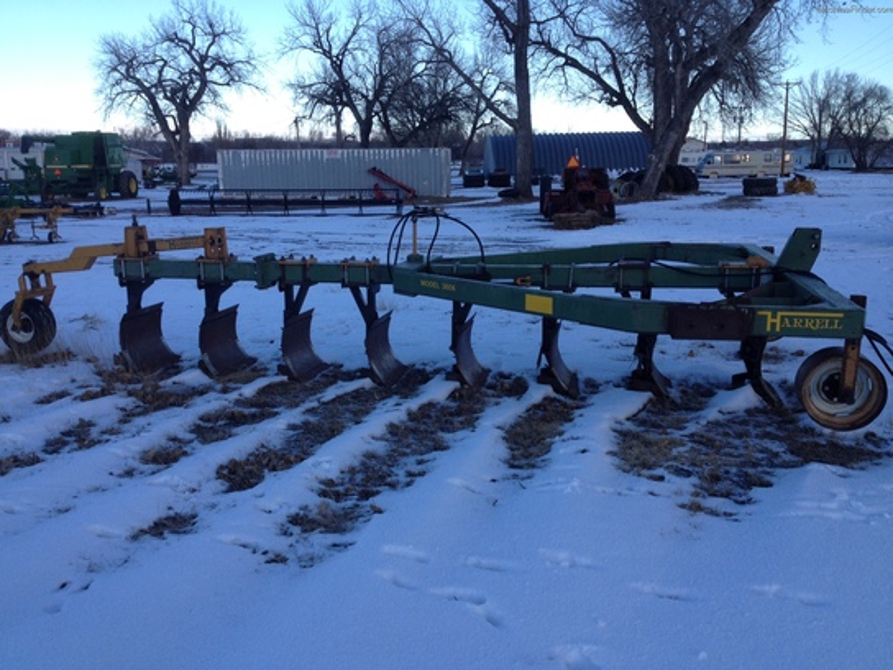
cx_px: 446
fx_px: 903
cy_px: 335
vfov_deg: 40.7
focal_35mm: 35
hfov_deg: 52.6
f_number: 2.4
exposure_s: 1/649
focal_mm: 4.28
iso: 50
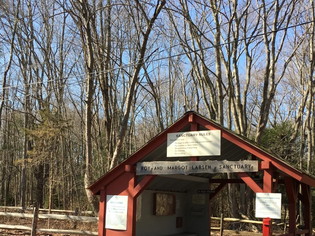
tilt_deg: +5.2
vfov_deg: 33.1
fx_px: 391
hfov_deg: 43.9
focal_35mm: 43
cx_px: 159
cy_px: 168
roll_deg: -2.5
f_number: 2.2
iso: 25
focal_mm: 4.15
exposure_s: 1/478
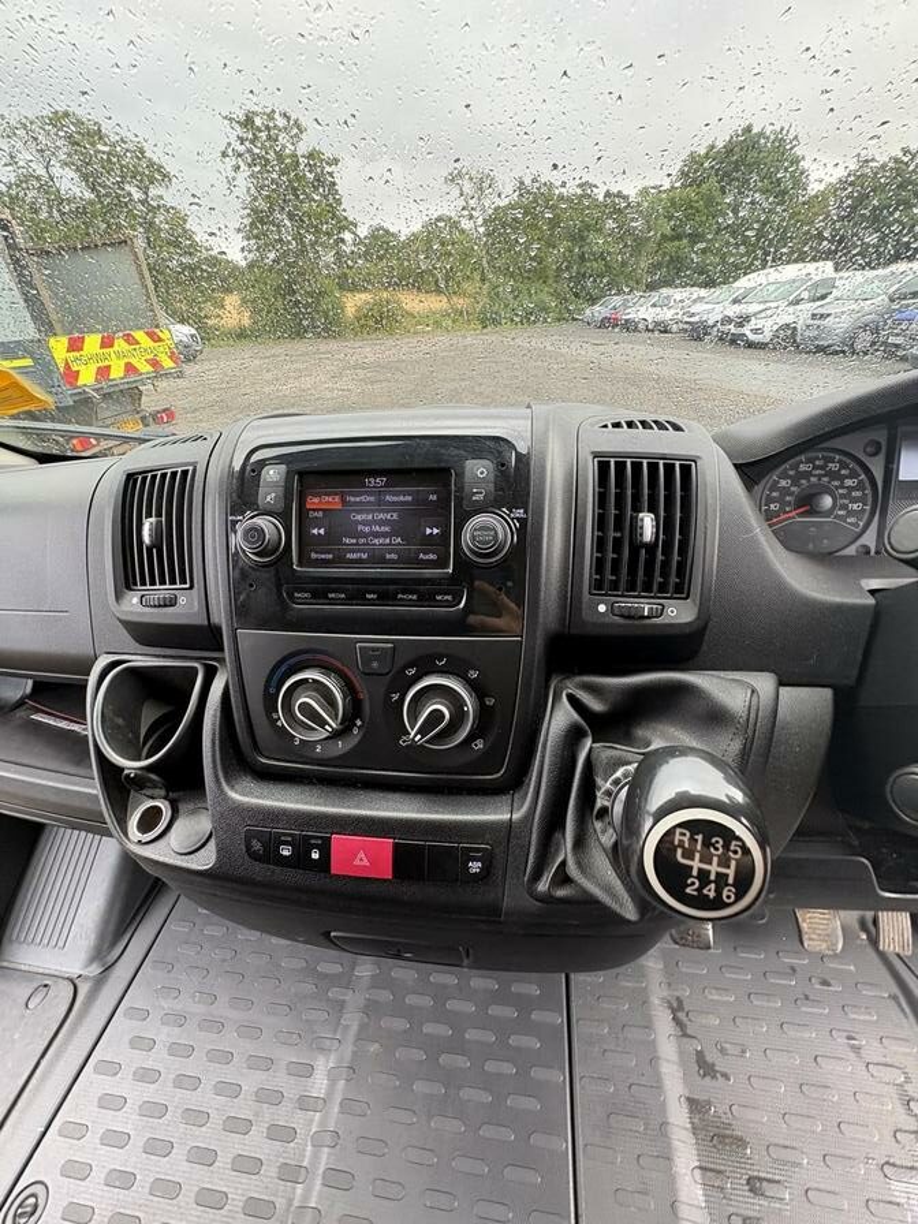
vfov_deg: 102.1
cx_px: 459
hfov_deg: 85.7
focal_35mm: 14
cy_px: 612
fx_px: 495
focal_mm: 2.22
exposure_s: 1/99
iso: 80
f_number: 2.2
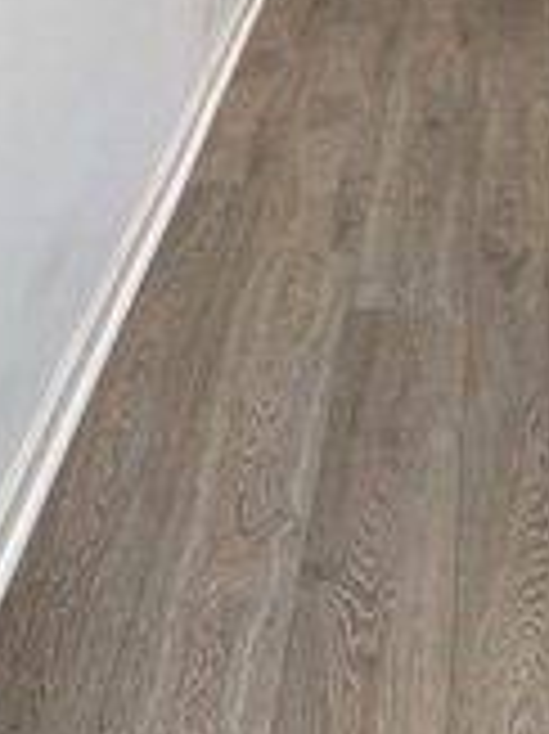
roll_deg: -0.1
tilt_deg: -6.1
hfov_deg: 18.1
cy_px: -351
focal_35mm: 80
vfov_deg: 20.9
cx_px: 484
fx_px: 1694
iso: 64
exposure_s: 1/60
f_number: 1.6
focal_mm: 4.2
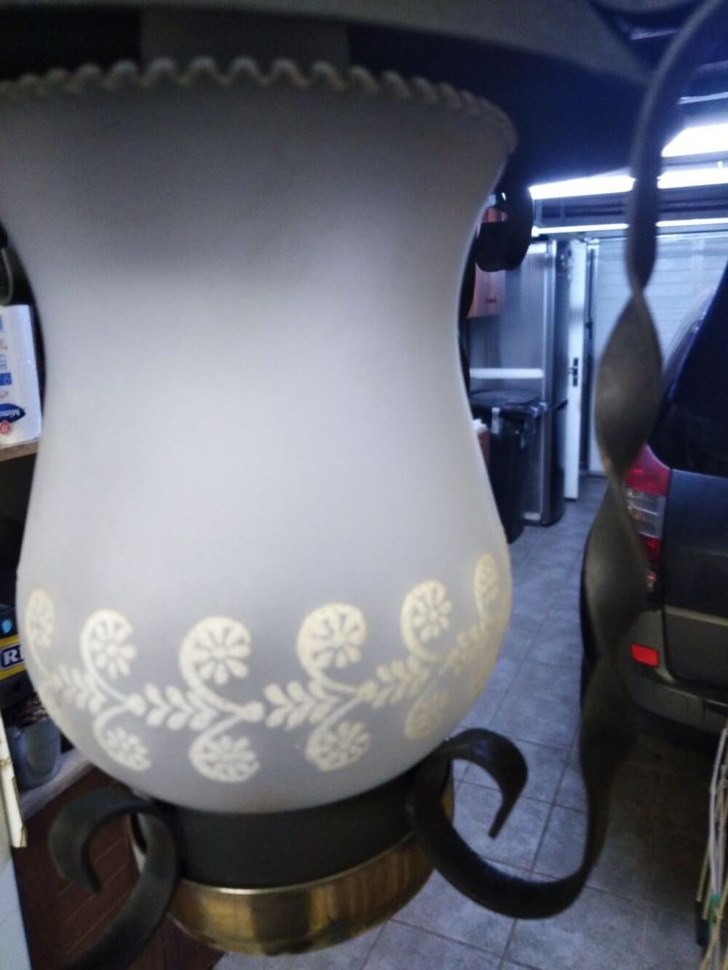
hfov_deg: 53.1
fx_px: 729
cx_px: 364
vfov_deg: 67.3
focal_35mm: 26
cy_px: 485
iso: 762
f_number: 2.2
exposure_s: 1/20
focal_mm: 3.46
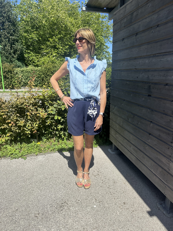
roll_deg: +0.5
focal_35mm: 24
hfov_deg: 56.8
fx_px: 160
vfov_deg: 71.6
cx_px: 86
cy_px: 116
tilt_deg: -14.7
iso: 80
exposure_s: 1/4016
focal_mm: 6.86
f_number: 1.78
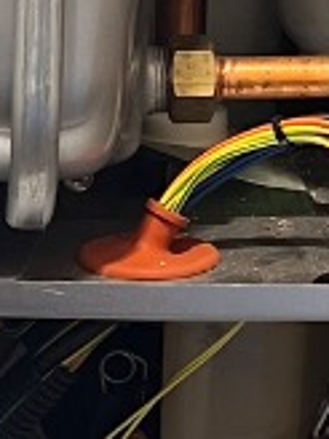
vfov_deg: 10.3
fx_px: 2408
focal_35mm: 190
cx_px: 532
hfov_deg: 7.6
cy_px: -51
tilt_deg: -9.4
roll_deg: -2.5
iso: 160
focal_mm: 5.7
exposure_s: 1/50
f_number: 1.5
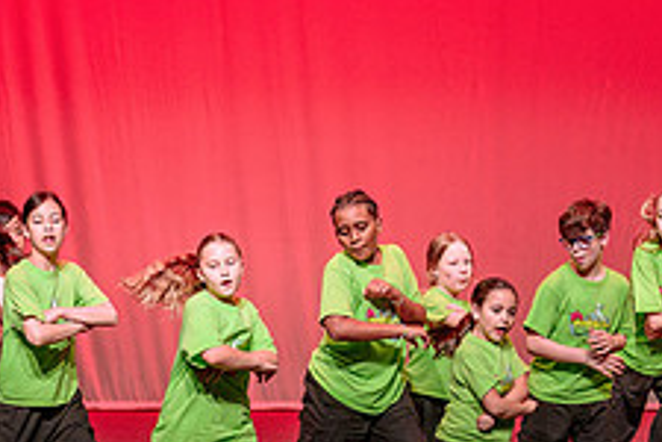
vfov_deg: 6.1
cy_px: 340
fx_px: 4156
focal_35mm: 226
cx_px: 202
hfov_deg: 9.1
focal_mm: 70
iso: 1250
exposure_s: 1/320
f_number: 2.8
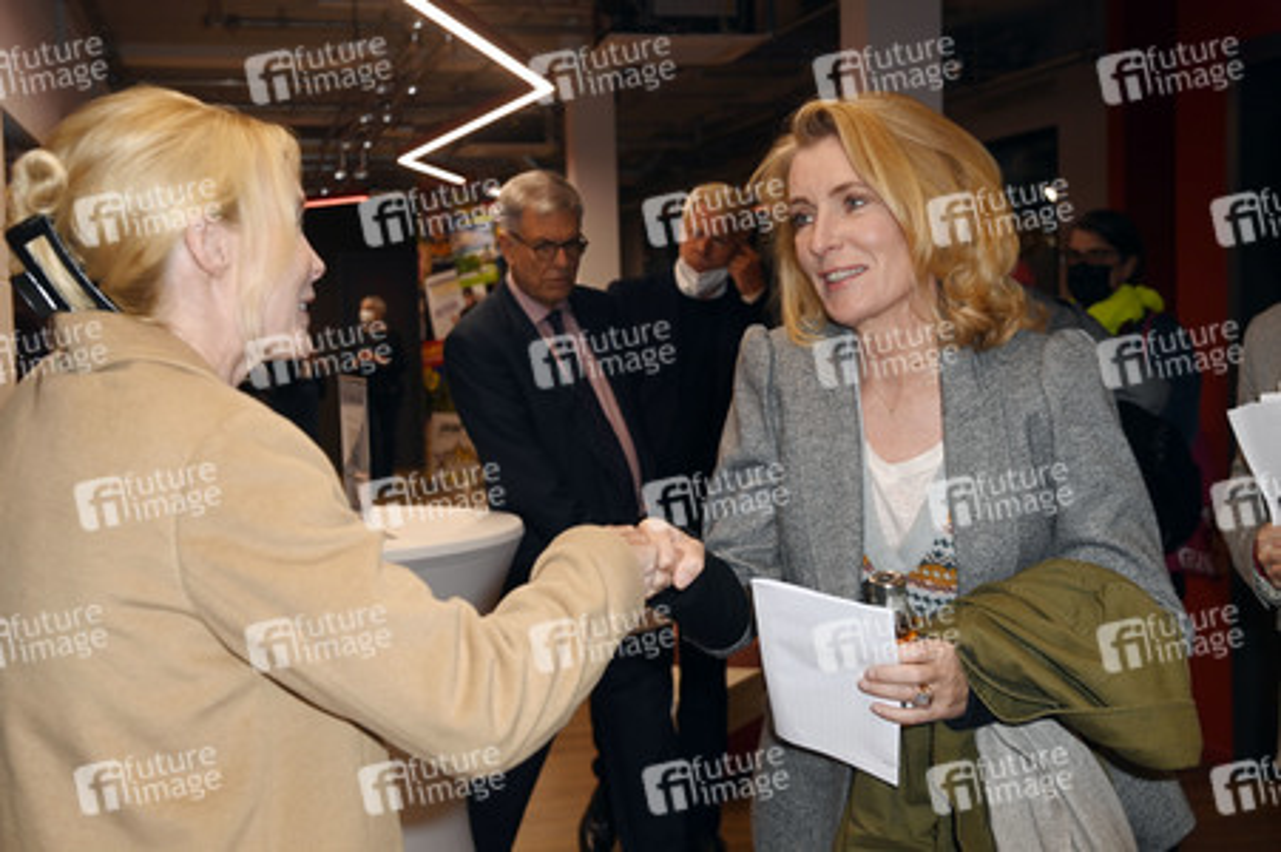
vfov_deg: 28.0
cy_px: 426
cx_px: 640
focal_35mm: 48
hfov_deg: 41.1
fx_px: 1707
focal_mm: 48
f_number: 5
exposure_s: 1/100
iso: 800
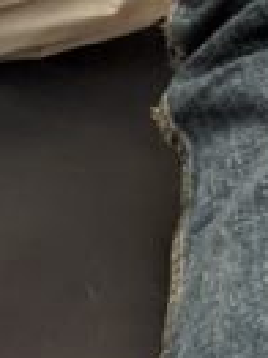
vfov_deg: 9.2
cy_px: -90
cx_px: -178
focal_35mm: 211
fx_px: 2182
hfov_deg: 6.9
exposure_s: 1/24
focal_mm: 4.44
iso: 382
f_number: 1.8
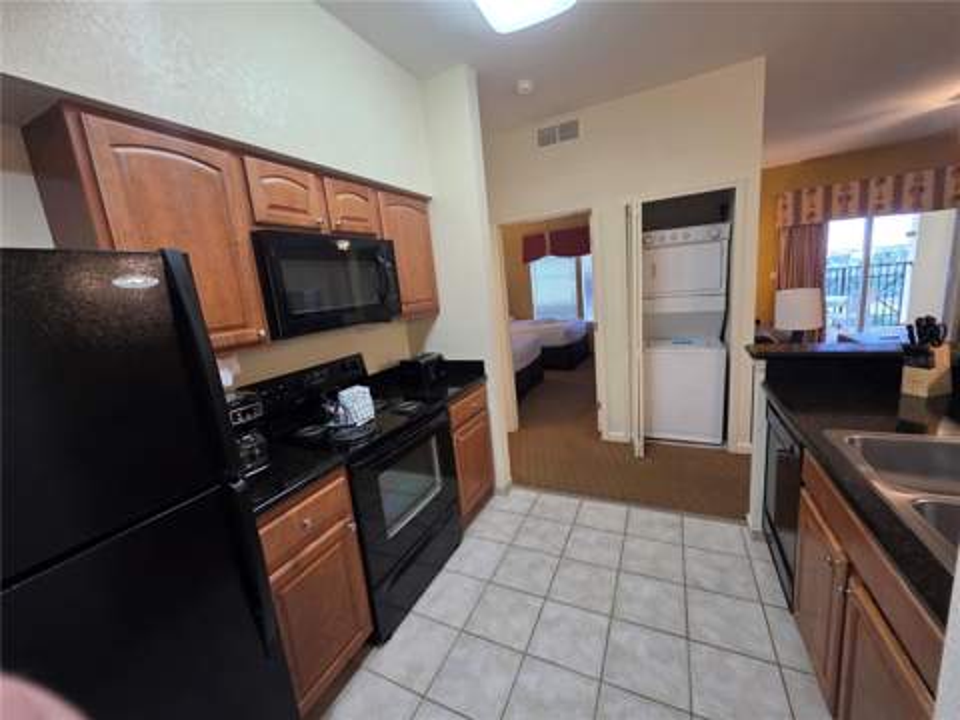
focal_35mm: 13
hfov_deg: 106.2
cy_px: 360
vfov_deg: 89.9
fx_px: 361
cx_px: 480
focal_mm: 2.2
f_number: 1.9
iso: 200
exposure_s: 1/60
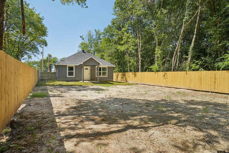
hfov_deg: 84.0
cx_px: 114
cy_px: 76
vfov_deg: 61.9
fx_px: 127
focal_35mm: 20
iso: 100
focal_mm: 20
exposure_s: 1/100
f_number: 11
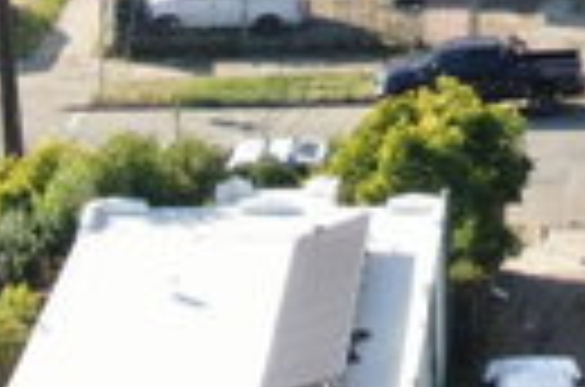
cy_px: -464
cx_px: 792
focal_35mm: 197
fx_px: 3193
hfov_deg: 10.2
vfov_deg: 6.7
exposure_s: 1/320
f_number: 3.8
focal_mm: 8.6
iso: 110
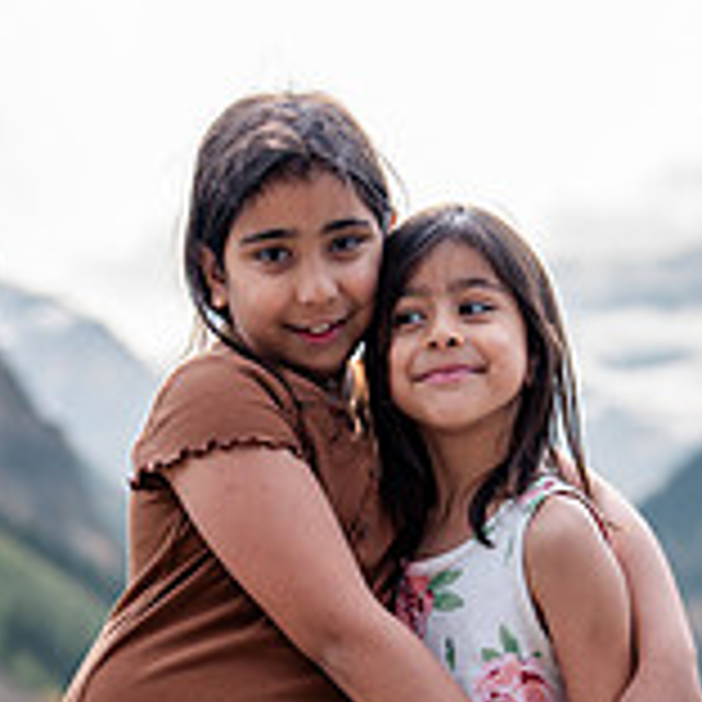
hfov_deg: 20.1
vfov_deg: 19.5
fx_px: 1973
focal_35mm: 86
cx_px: 504
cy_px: 724
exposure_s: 1/3200
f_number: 1.8
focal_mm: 35
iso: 200
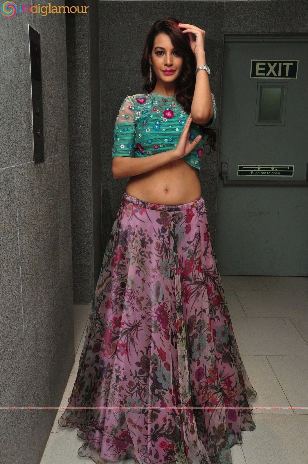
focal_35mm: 38
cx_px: 154
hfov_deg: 35.4
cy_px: 232
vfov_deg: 51.3
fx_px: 482
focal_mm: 25
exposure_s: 1/125
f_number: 9
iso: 1250
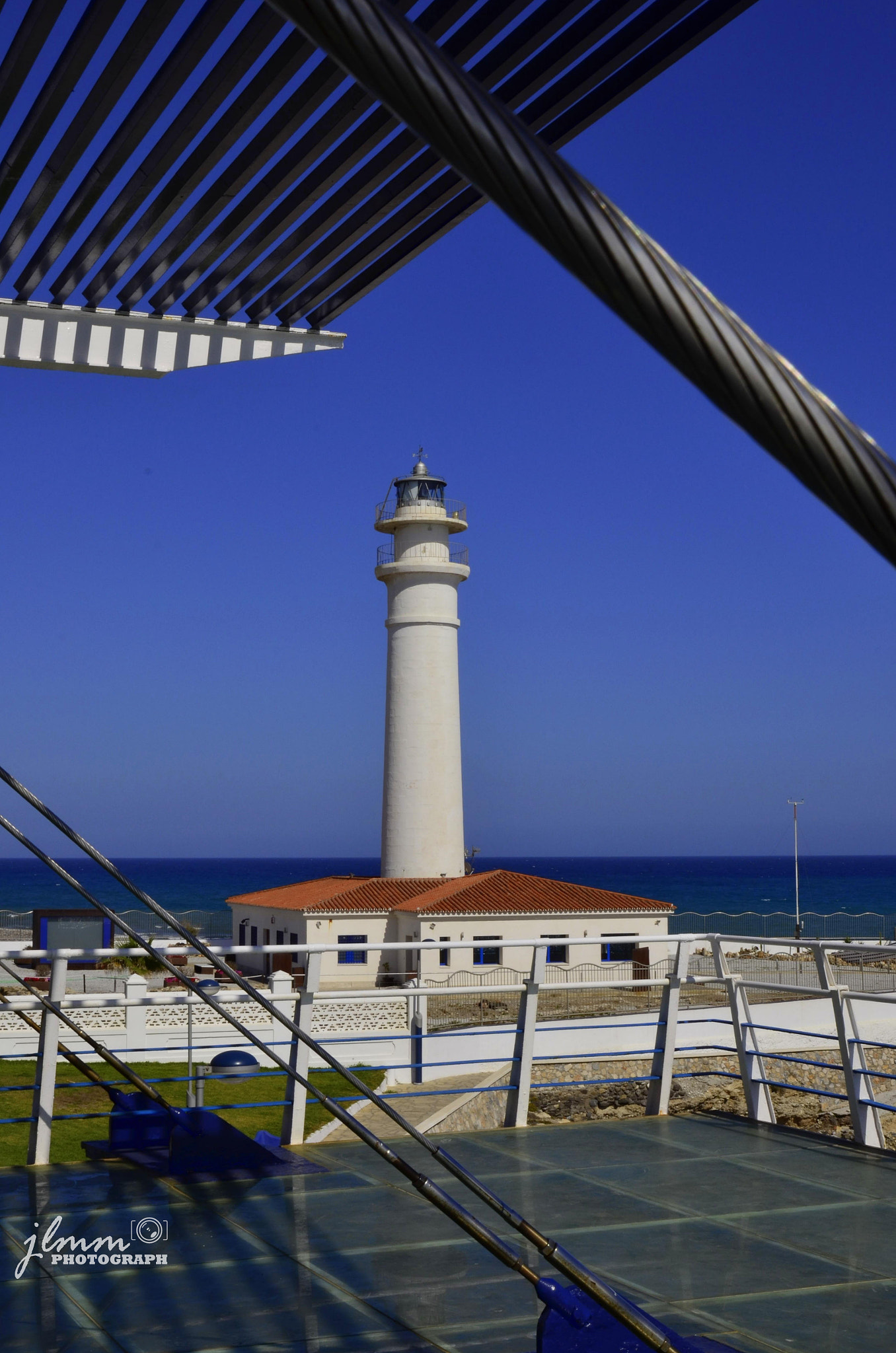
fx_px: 1800
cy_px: 676
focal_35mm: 48
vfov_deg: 41.2
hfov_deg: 27.9
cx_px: 448
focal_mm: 32
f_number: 22
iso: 100
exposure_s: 1/250
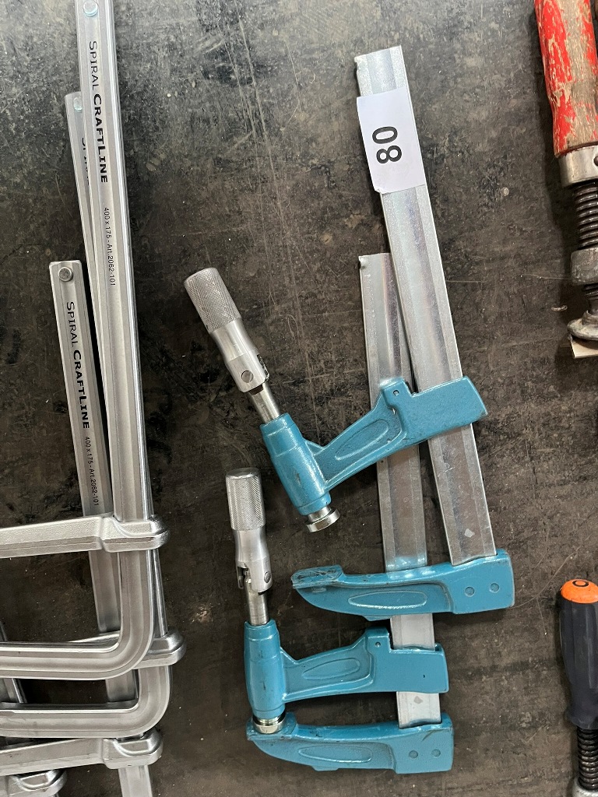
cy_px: 398
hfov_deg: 53.1
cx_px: 299
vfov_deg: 67.3
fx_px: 599
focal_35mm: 26
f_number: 1.6
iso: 400
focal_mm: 5.1
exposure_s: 1/33
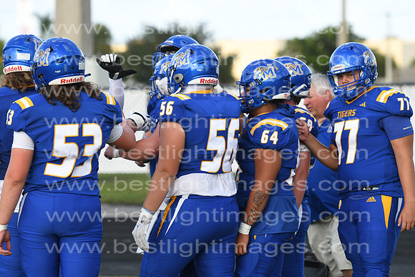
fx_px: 2335
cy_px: 138
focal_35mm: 202
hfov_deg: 10.2
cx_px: 208
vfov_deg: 6.8
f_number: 4
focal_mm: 135
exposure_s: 1/1000
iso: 200
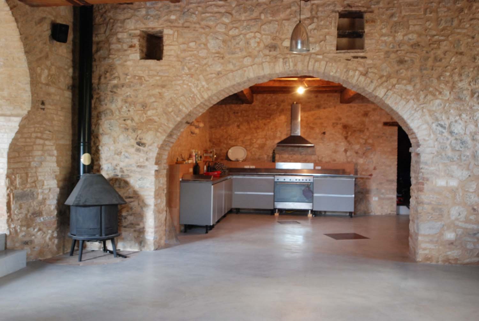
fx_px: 480
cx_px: 240
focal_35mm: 36
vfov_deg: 37.0
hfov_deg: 53.1
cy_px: 160
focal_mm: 24
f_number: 2.8
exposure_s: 1/20
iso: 800
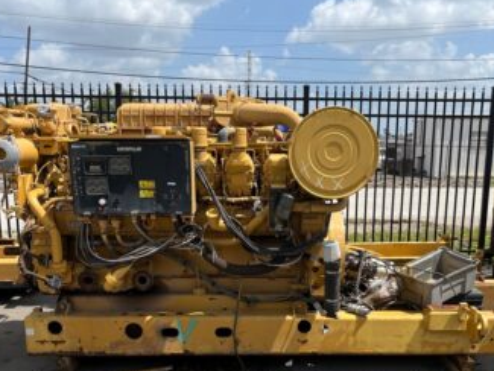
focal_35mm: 36
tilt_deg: -10.7
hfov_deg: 51.2
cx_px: 277
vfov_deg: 39.2
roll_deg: +0.7
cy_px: 249
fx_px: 514
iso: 50
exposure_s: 1/3135
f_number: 1.6
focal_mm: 5.1
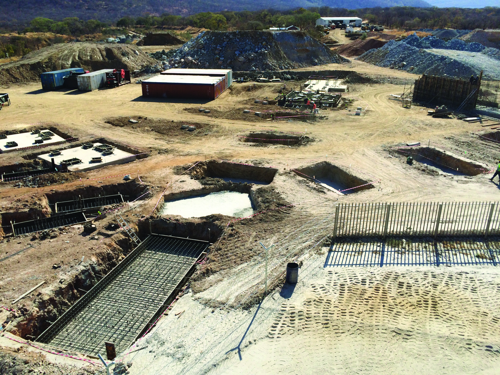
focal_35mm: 30
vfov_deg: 46.8
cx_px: 250
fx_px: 433
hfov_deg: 60.0
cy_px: 188
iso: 40
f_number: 2.2
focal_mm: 4.12
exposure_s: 1/2740
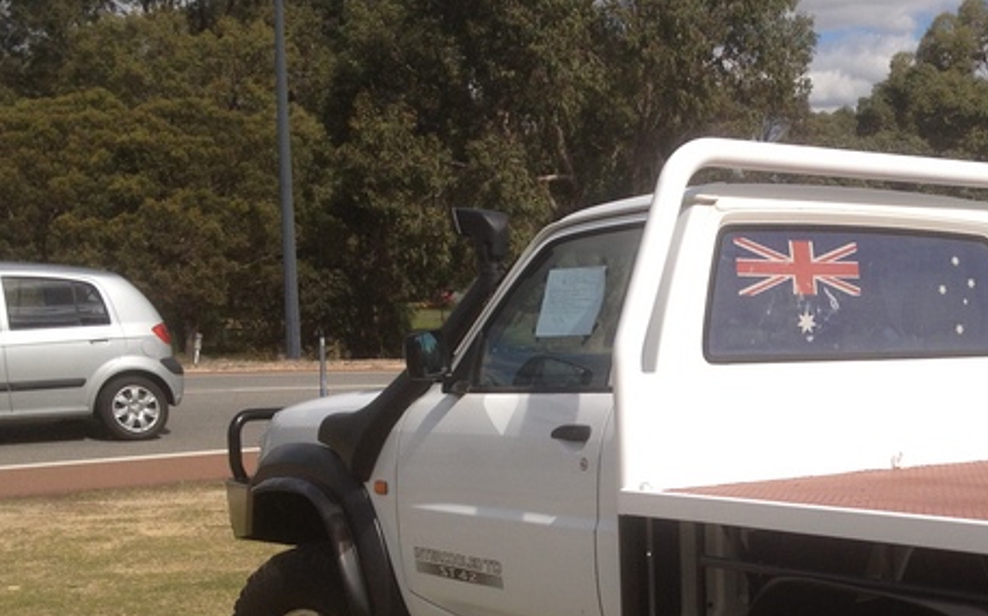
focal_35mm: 65
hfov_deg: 30.6
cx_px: 824
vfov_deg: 19.7
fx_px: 1749
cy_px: 527
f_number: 2.4
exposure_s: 1/2045
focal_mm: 4.28
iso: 50
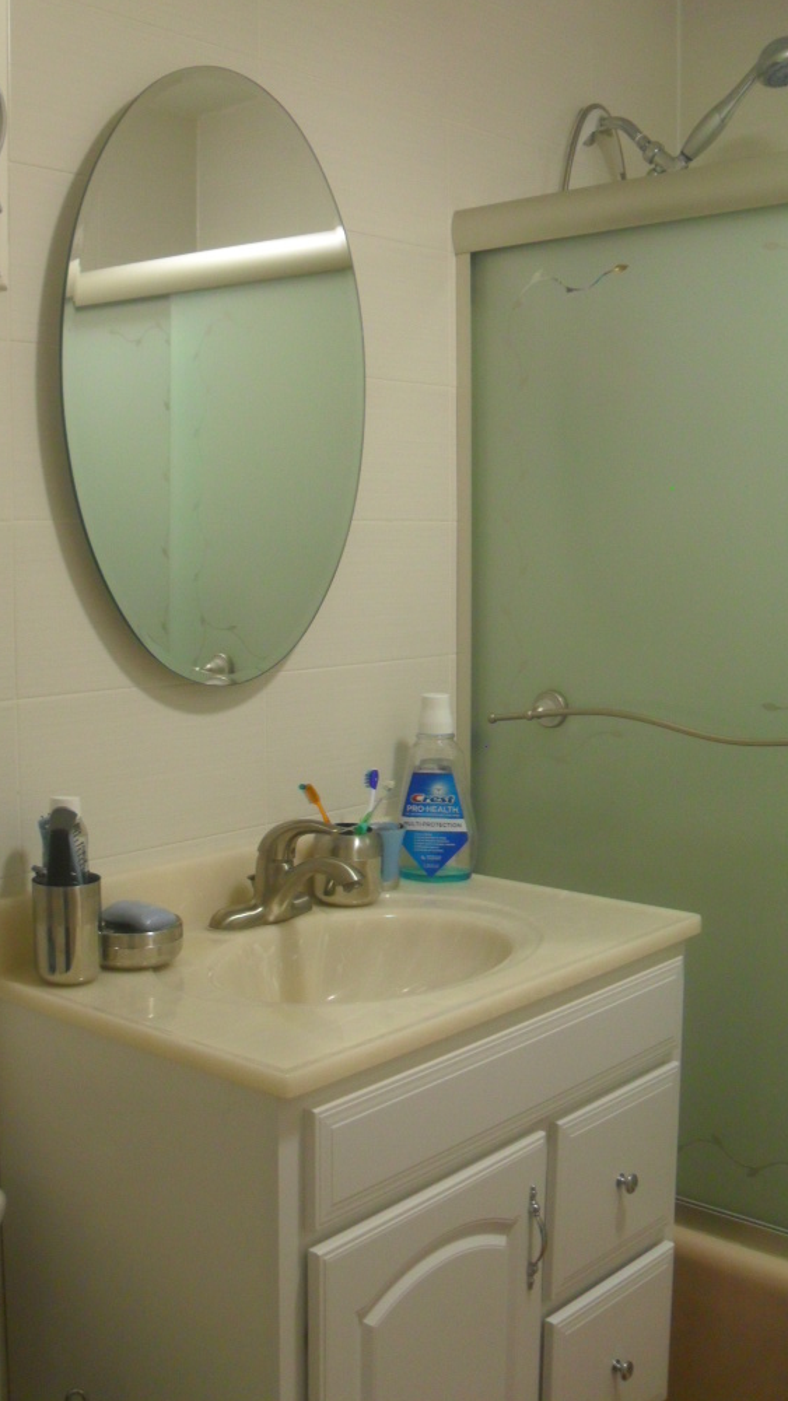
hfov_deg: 30.2
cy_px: 700
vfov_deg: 51.6
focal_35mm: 39
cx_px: 274
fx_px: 1449
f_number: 2.8
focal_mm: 6.2
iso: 200
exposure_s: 1/20
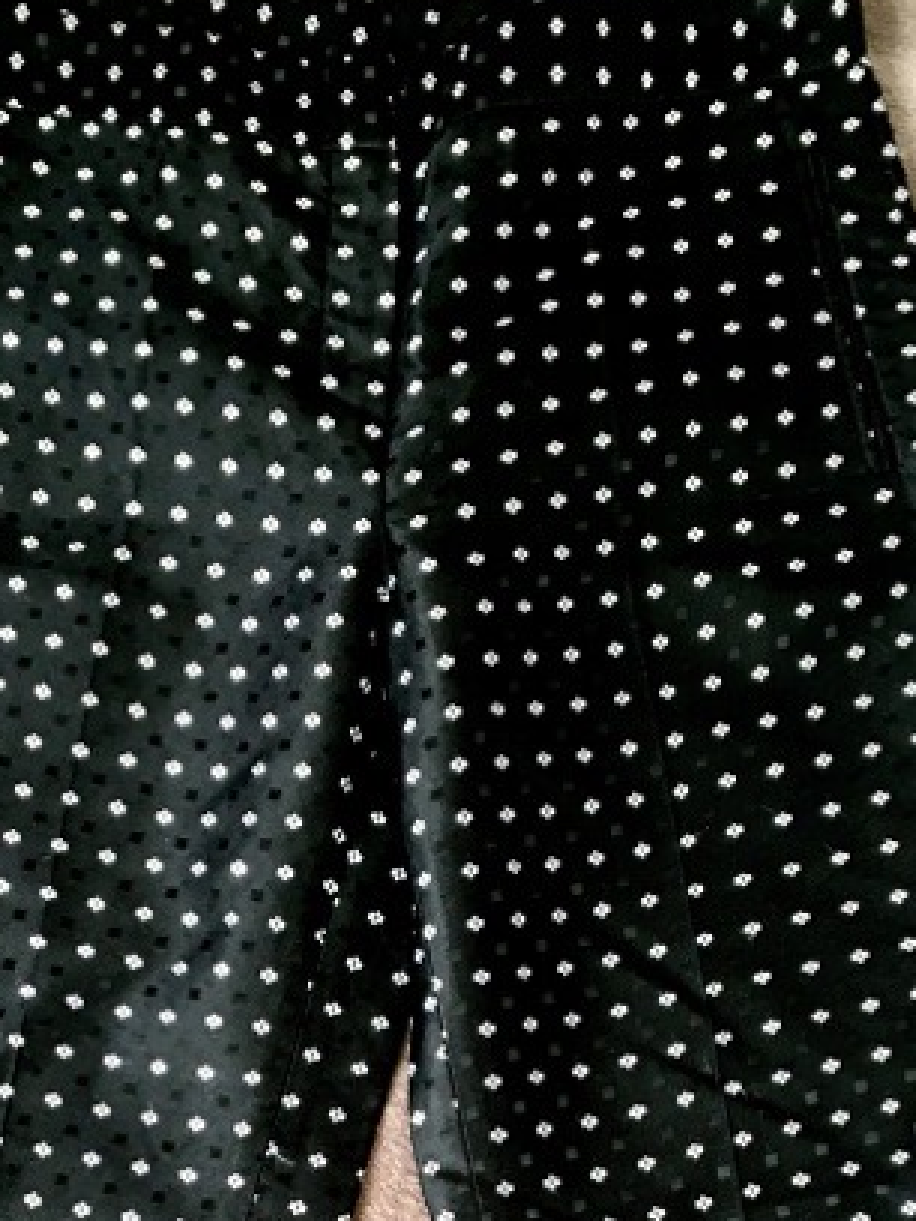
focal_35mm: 71
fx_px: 2505
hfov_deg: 20.7
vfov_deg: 25.8
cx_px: 338
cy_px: 1260
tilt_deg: -80.3
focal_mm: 4.15
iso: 100
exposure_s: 1/33
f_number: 2.2
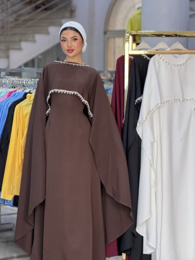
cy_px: 127
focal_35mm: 108
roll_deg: -0.7
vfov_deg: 18.2
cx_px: 101
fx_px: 811
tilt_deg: -4.5
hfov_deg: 13.7
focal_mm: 16.89
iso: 200
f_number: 2.8
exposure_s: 1/100
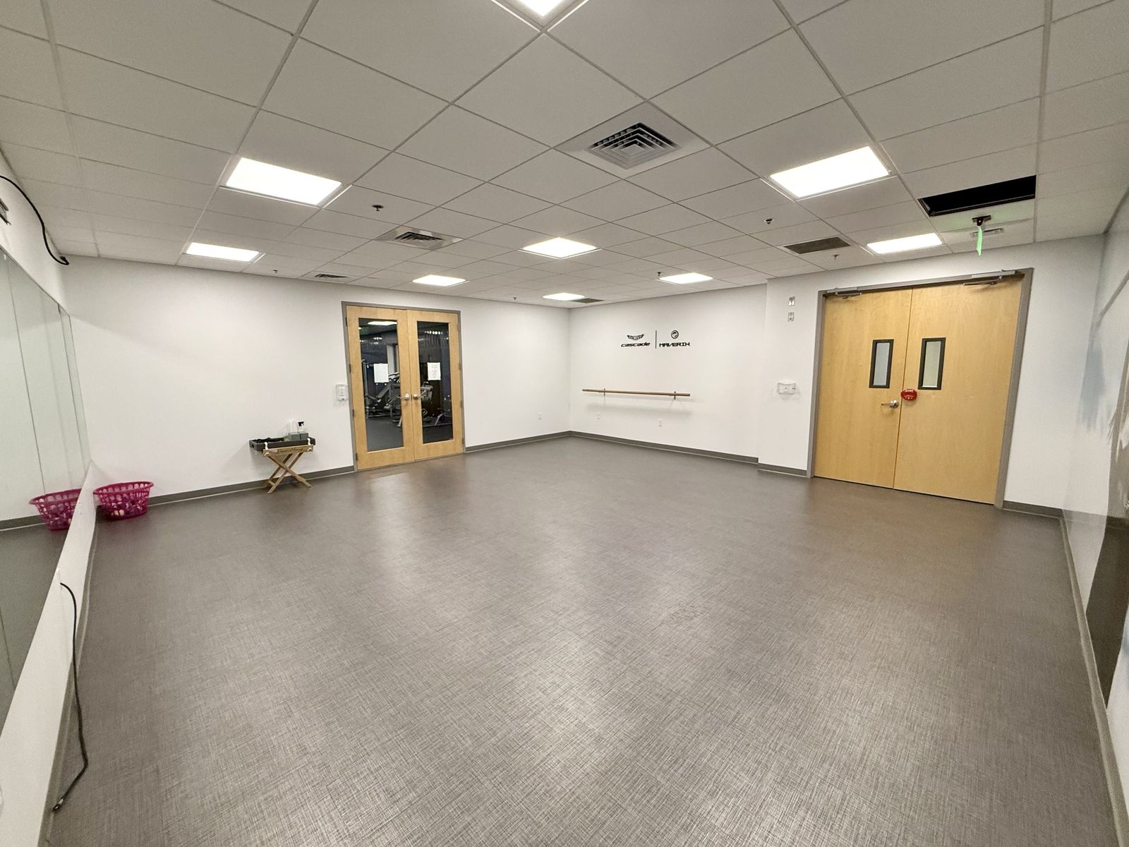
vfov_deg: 85.7
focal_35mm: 14
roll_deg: +0.4
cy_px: 424
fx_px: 457
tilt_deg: -7.7
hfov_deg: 102.1
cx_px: 564
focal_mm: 2.22
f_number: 2.2
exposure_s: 1/101
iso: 320
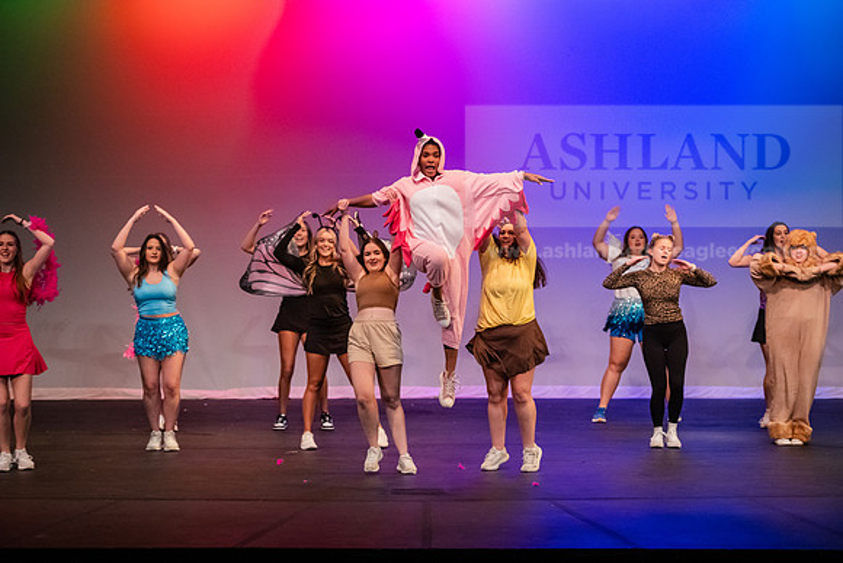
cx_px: 422
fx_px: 2295
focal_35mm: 98
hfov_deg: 20.8
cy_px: 282
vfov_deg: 14.0
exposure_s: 1/320
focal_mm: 98
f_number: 3.2
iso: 4000
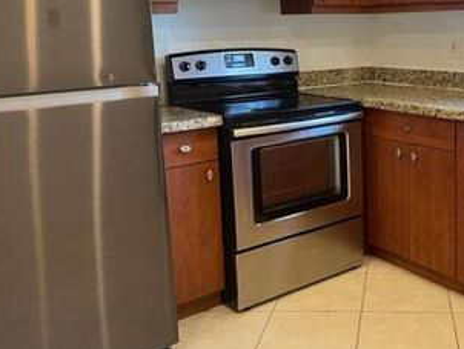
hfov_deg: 42.1
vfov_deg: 33.3
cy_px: 116
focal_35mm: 43
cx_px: 364
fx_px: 577
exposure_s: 1/60
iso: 320
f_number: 1.6
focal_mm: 4.2
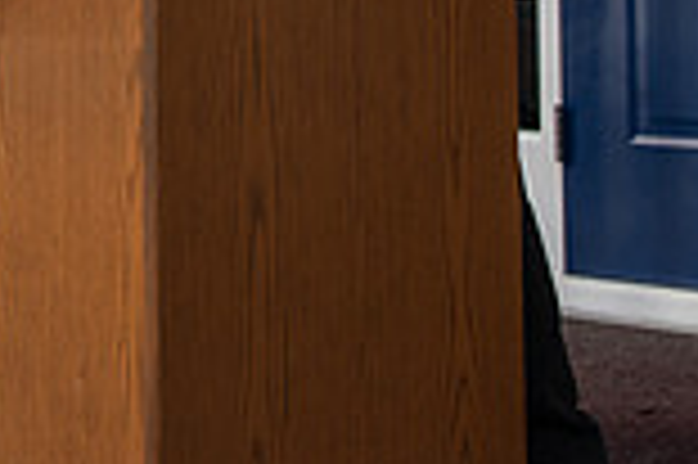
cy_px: -191
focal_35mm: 101
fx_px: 1956
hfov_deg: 19.5
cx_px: -41
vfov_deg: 12.9
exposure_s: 1/320
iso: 125
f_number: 4
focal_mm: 27
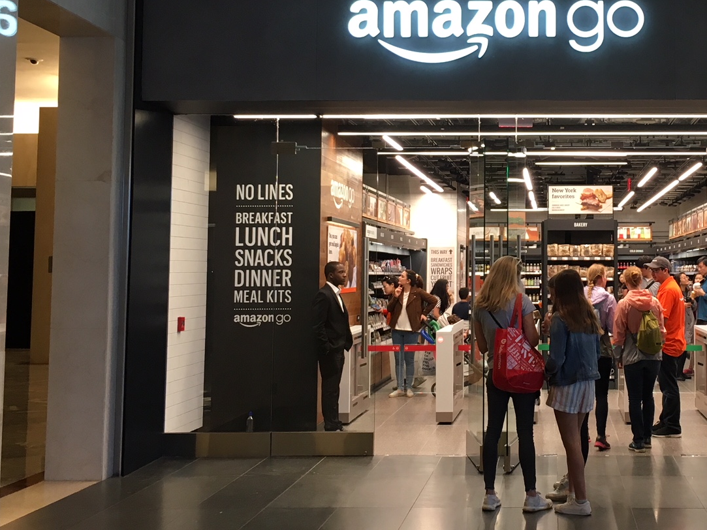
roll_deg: -0.2
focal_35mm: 54
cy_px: 188
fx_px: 1103
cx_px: 544
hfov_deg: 34.7
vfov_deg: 26.9
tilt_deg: +4.2
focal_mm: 4.15
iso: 50
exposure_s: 1/30
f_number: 2.2
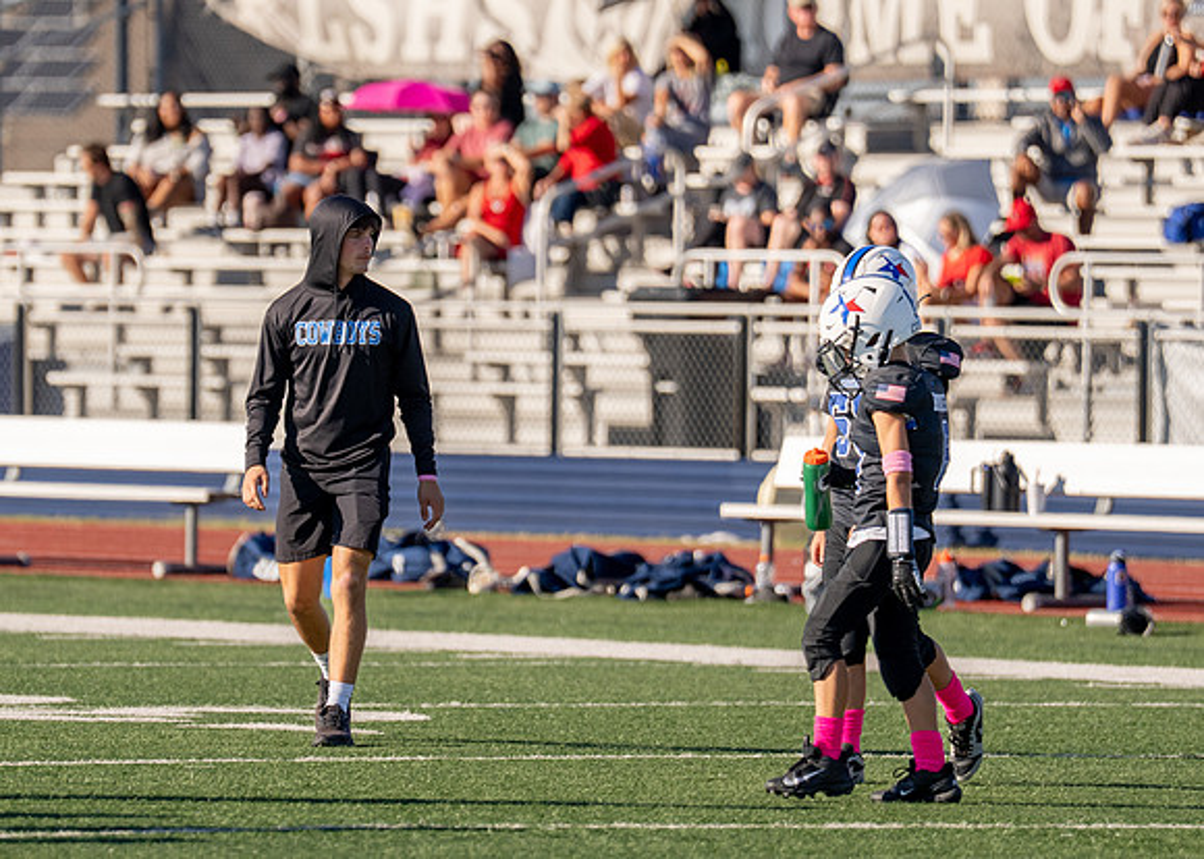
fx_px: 13813
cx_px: 383
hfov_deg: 5.0
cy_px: 398
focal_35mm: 404
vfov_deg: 3.6
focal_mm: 200
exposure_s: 1/3200
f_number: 2.8
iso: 160
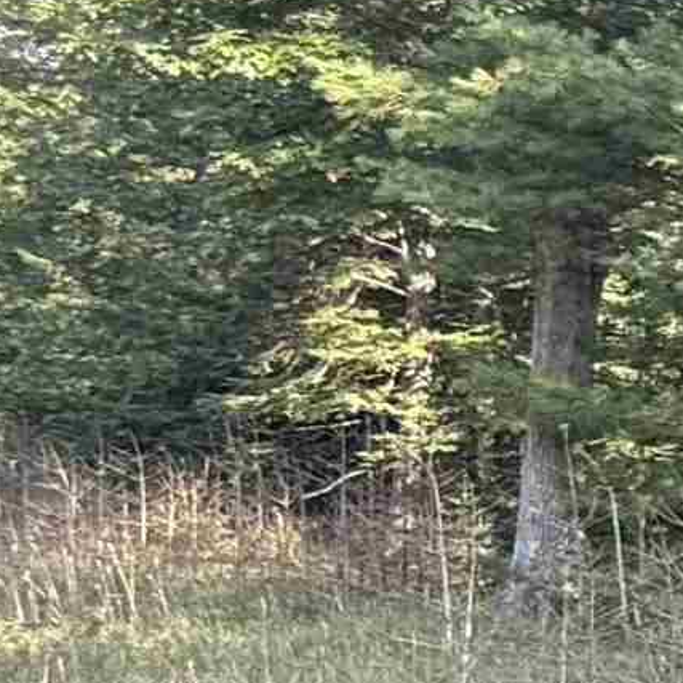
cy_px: 413
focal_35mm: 89
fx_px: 1987
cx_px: 2321
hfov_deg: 9.9
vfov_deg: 19.5
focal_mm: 2.22
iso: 80
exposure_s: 1/99
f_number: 2.2
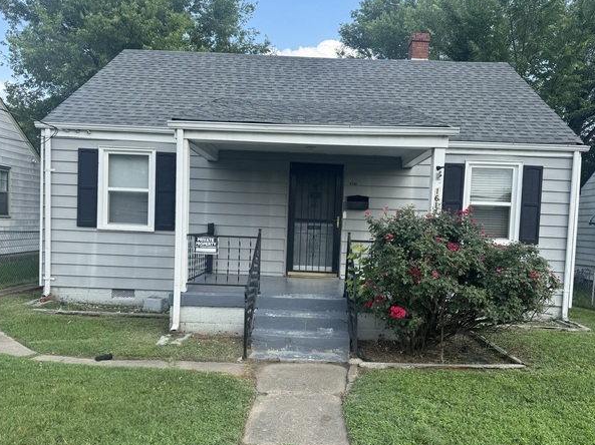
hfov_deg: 65.3
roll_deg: -3.4
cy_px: 245
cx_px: 306
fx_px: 464
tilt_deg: -2.0
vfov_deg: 51.2
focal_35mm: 27
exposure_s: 1/1366
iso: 80
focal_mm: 6.76
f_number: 1.78
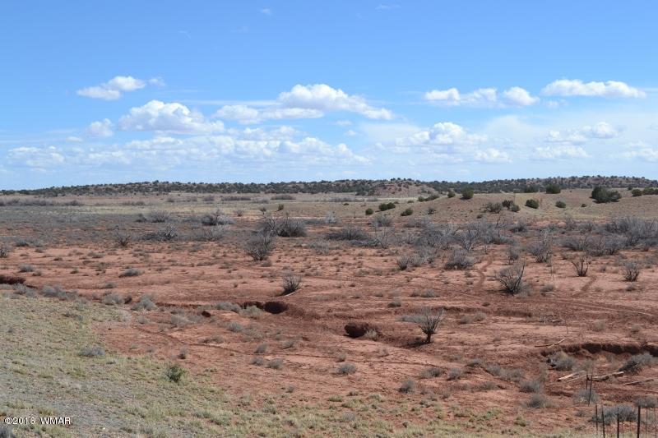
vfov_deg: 25.7
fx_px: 959
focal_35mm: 52
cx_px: 329
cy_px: 219
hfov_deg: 37.9
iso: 100
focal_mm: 35
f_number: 8
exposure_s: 1/250
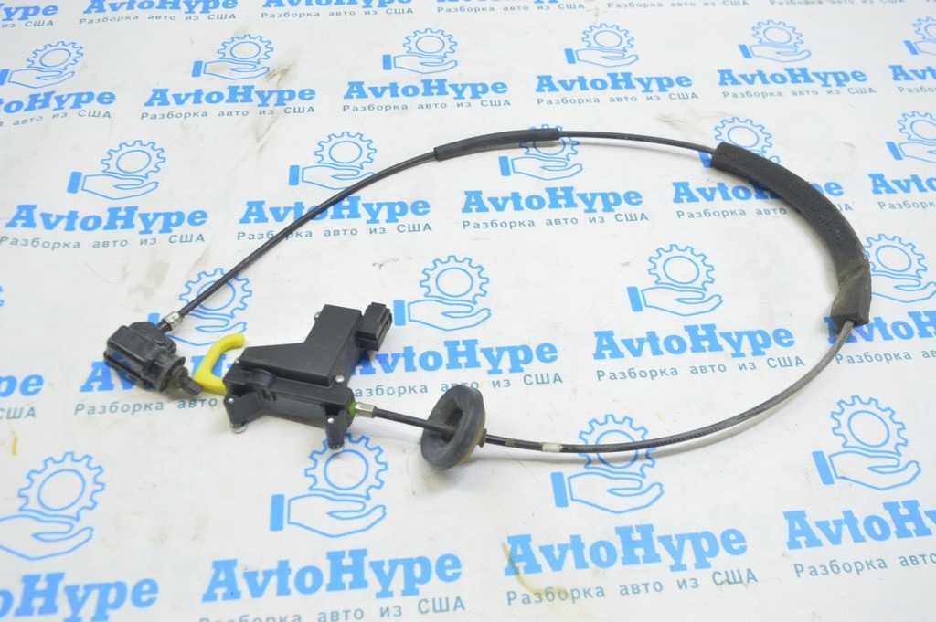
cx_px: 468
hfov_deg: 59.5
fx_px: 818
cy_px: 311
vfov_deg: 41.6
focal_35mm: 32
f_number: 5.6
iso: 400
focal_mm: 21
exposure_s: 1/15
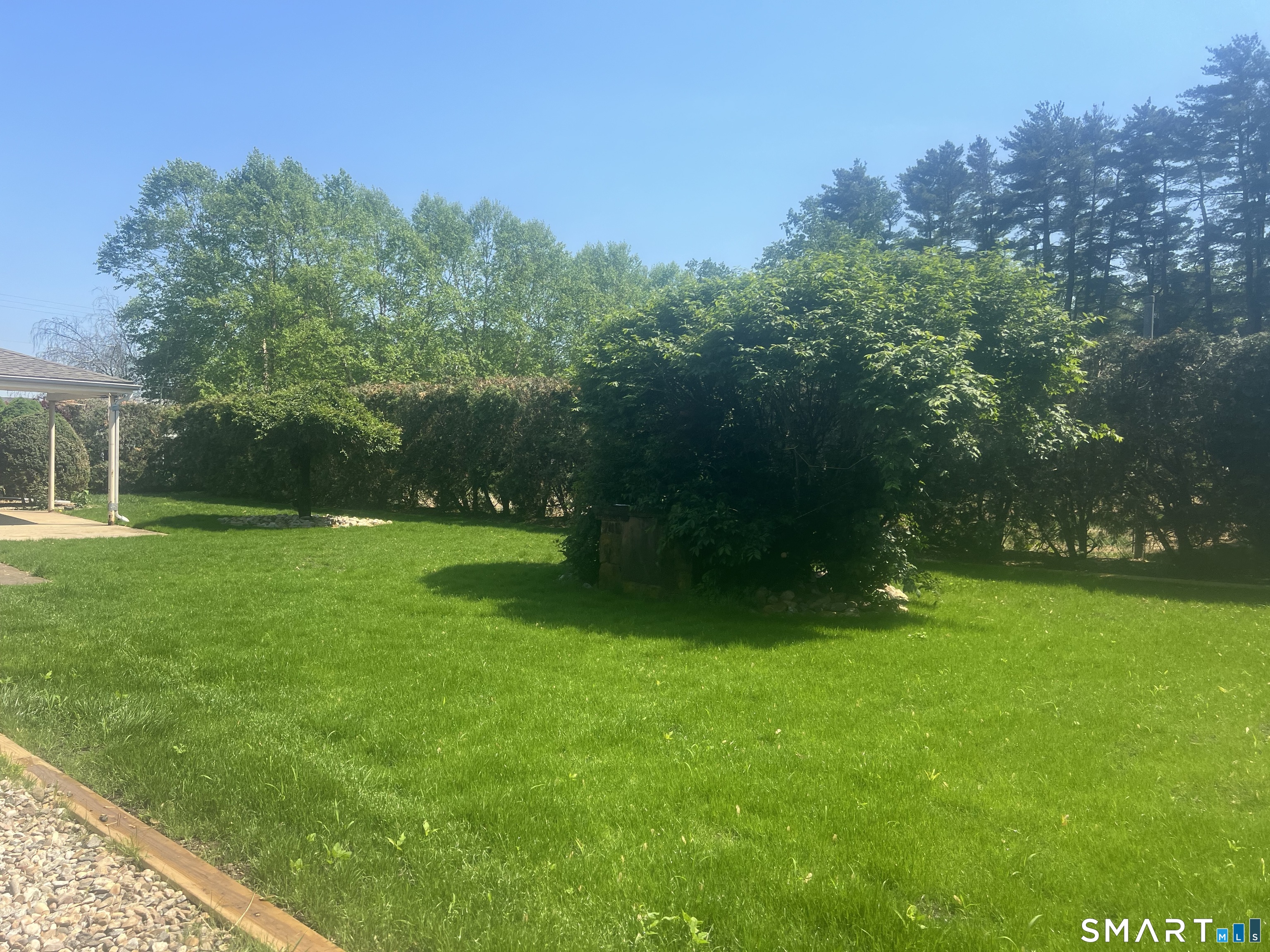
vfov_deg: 53.1
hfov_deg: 67.3
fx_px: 954
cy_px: 476
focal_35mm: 26
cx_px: 635
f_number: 1.5
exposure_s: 1/2083
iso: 50
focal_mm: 5.7
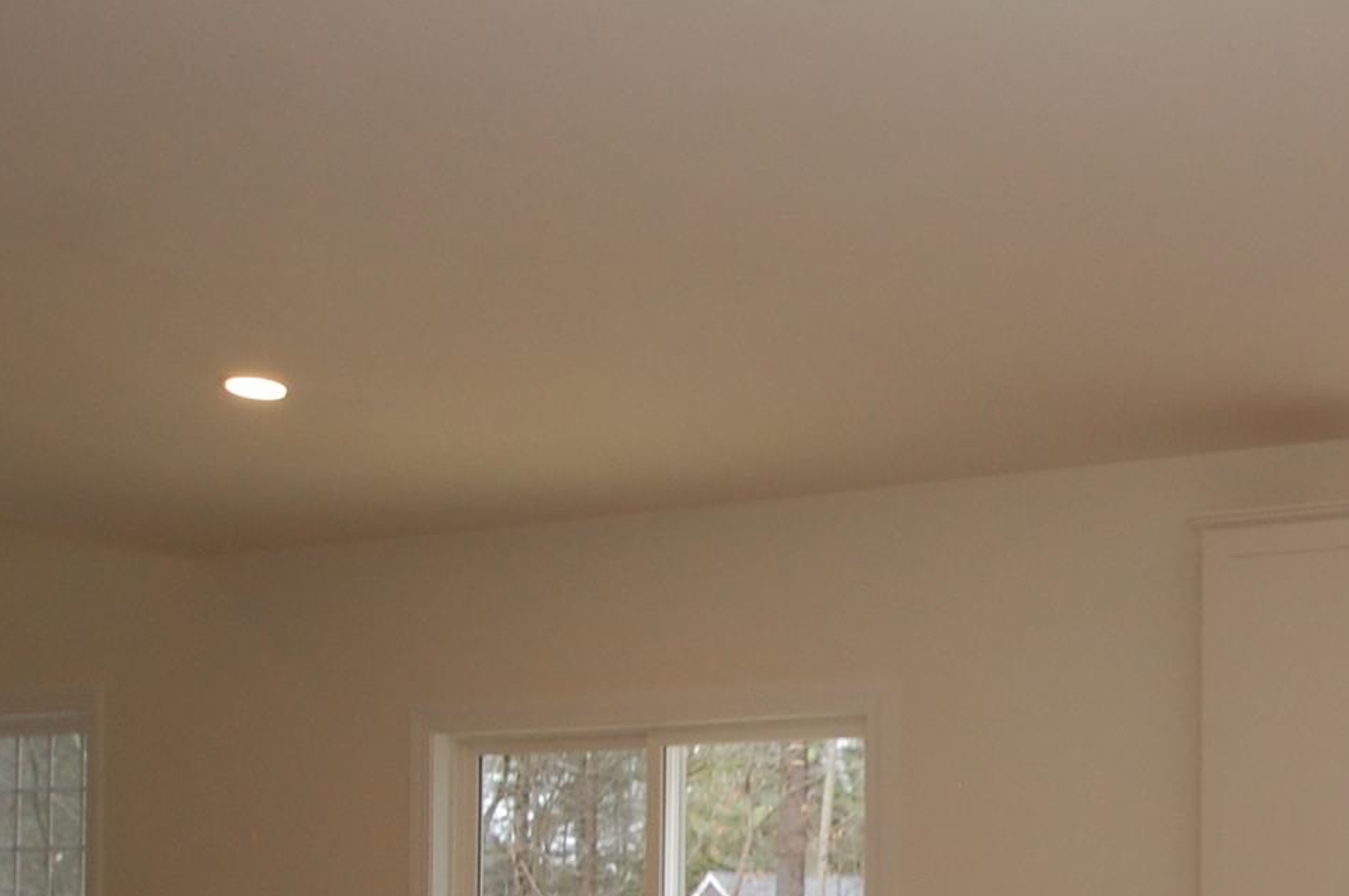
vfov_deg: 26.9
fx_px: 1759
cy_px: 906
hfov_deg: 39.5
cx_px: 1161
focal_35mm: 47
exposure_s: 1/100
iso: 400
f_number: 5
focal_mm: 10
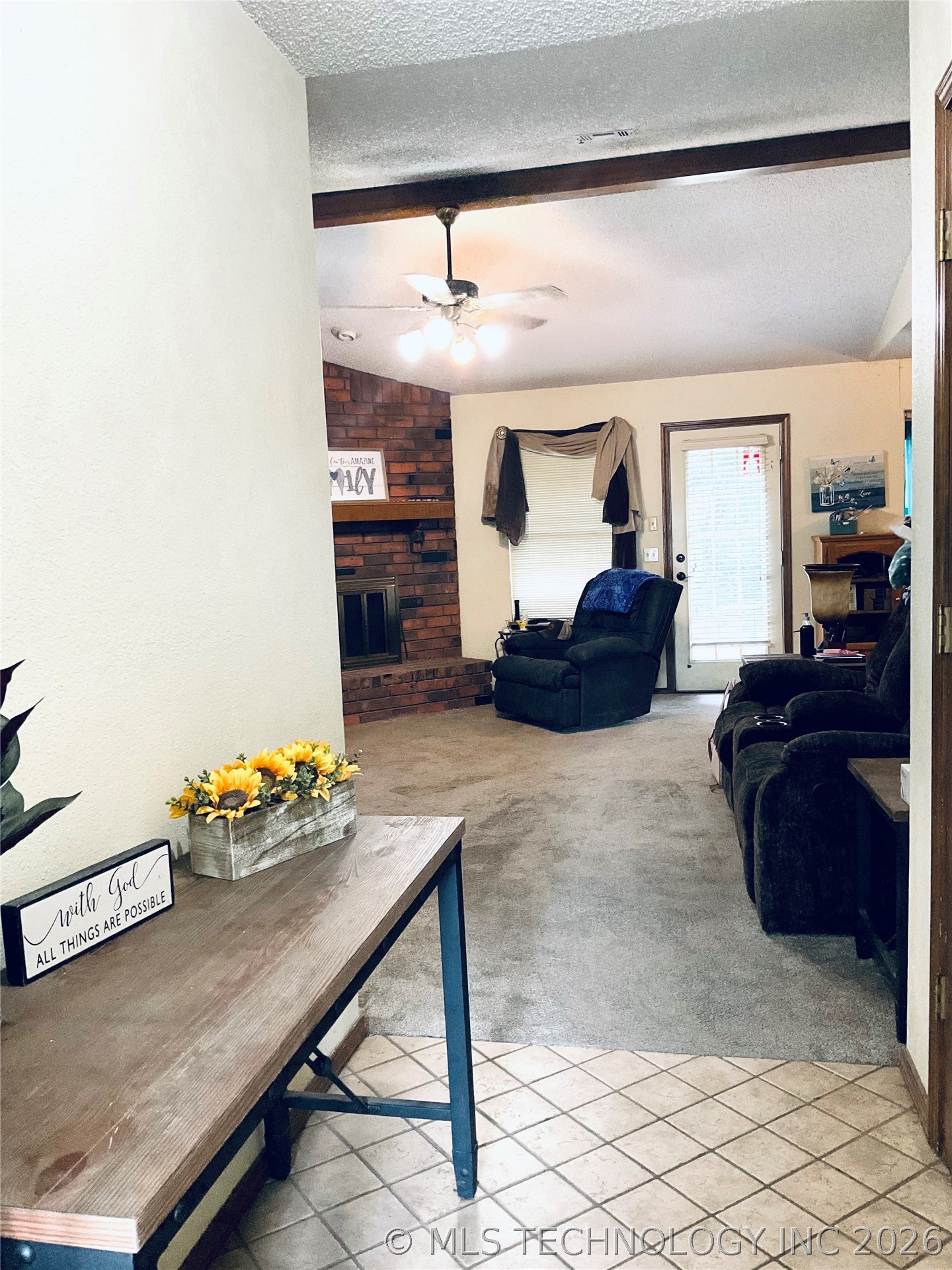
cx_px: 476
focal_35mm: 29
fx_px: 1063
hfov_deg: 48.2
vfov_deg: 61.7
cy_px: 635
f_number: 1.8
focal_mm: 3
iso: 250
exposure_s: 1/60
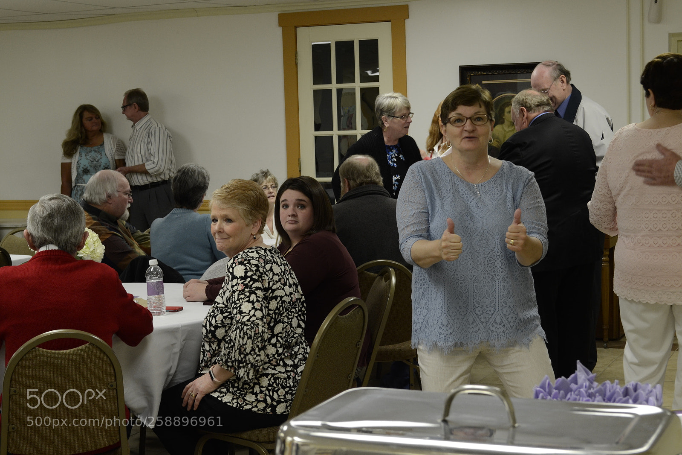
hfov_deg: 31.9
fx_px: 1193
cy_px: 228
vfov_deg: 21.6
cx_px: 341
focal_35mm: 63
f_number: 7.1
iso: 400
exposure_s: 1/25
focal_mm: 42
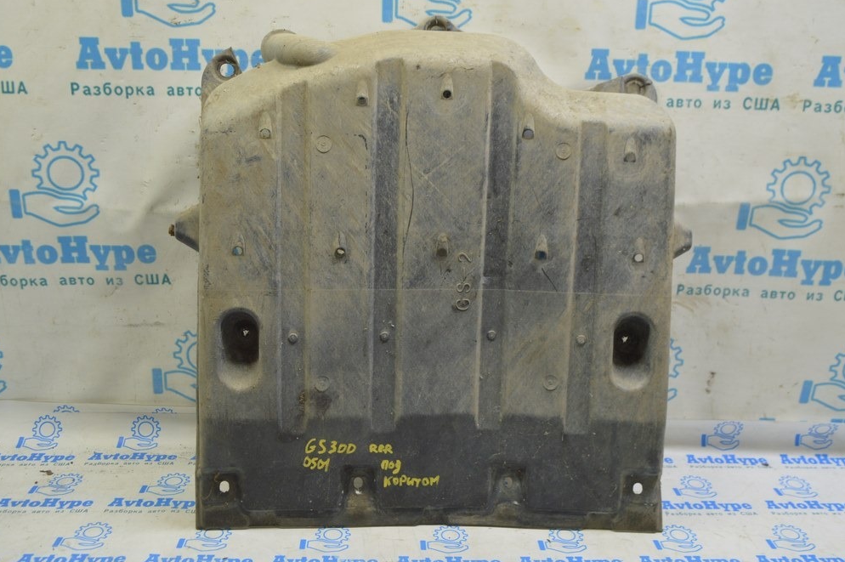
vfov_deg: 38.8
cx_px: 412
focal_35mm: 34
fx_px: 797
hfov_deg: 55.8
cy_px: 280
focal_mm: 22
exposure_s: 1/20
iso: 400
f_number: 5.6
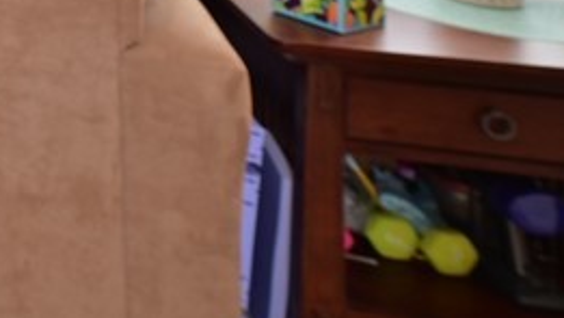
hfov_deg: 21.9
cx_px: -445
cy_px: -357
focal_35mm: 61
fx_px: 913
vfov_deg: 15.1
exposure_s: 1/6
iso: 500
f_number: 9
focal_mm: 14
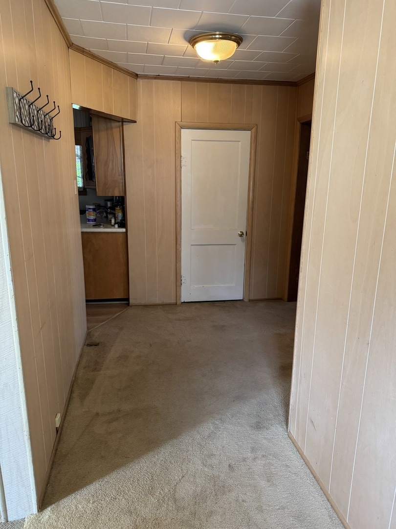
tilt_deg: -14.8
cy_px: 264
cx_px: 198
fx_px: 366
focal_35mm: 24
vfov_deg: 71.6
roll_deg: +0.2
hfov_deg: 56.8
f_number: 1.78
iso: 500
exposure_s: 1/60
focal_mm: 6.76
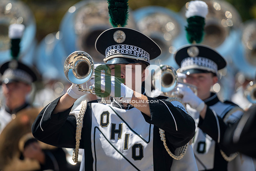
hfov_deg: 10.3
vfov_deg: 6.9
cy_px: 86
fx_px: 1421
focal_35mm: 200
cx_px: 128
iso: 100
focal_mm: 200
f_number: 2.8
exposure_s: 1/1600
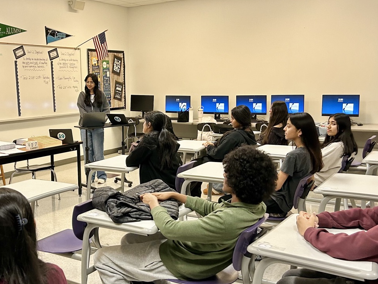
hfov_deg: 43.1
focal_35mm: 43
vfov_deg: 33.6
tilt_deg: -6.8
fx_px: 470
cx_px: 122
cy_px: 134
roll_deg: +1.5
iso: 160
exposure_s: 1/60
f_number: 1.5
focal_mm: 5.7
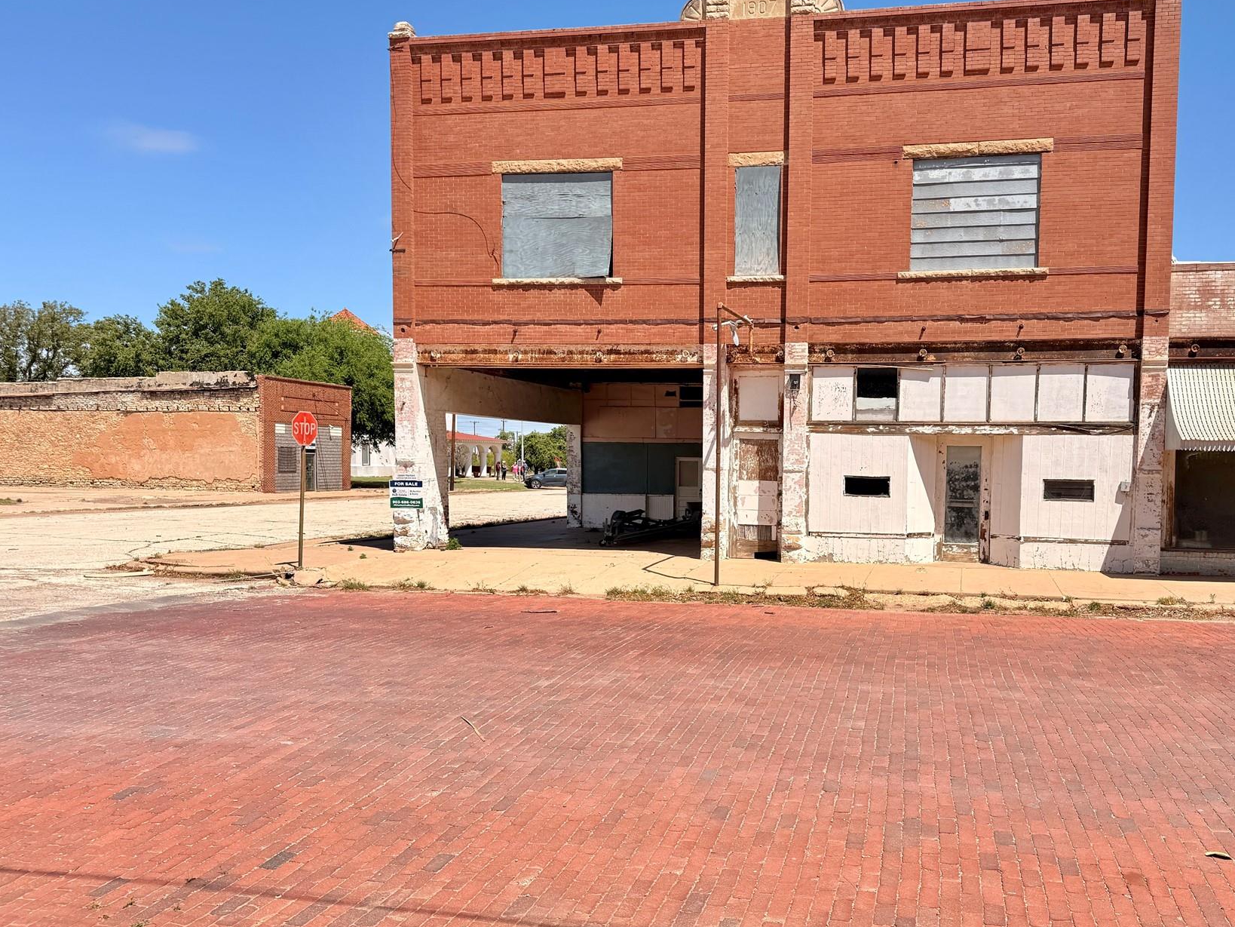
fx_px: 1070
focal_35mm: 30
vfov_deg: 46.7
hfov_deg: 59.4
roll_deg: -0.7
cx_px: 747
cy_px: 520
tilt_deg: -2.9
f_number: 1.78
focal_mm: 6.76
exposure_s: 1/4405
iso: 80
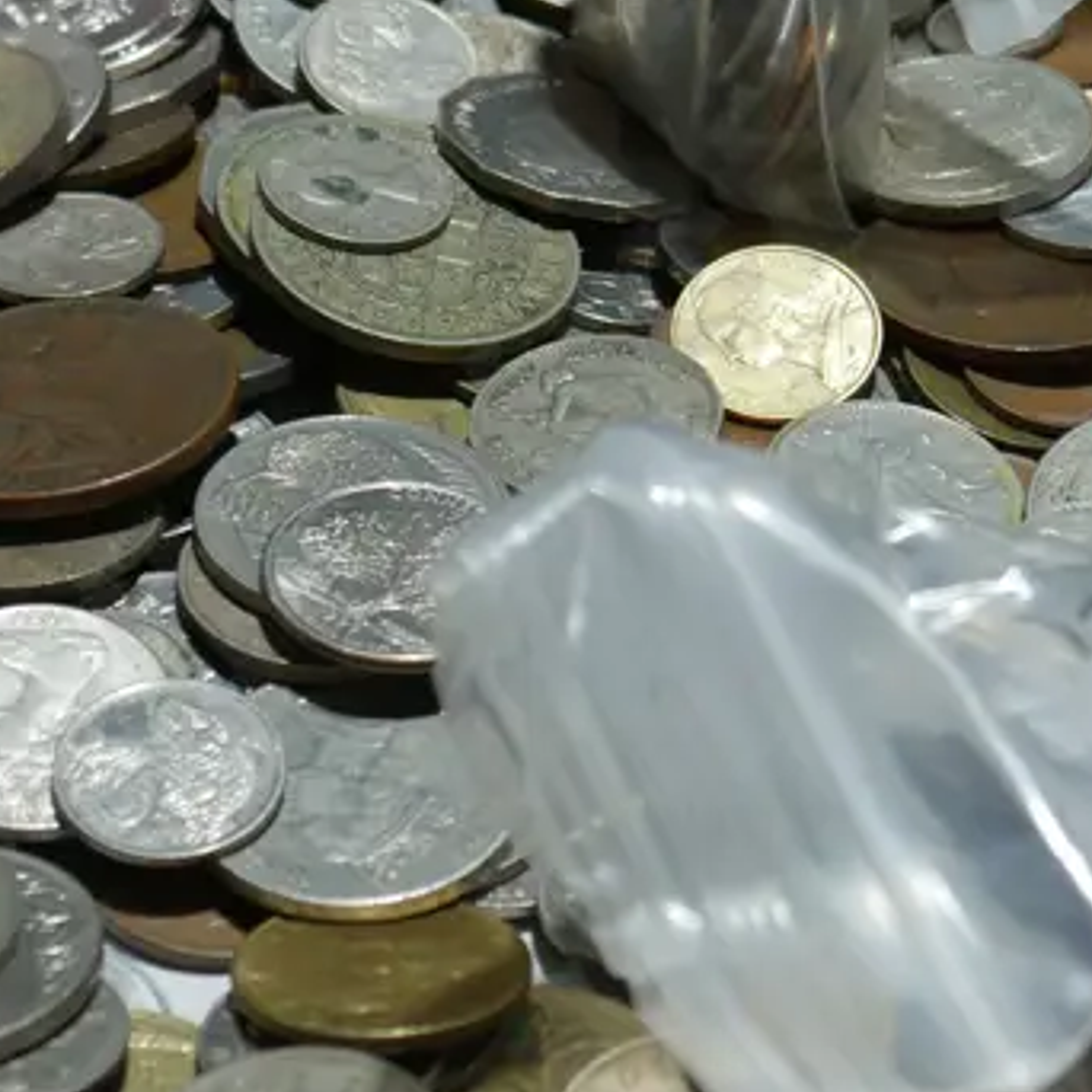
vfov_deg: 16.4
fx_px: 3783
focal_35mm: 106
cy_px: 359
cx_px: 578
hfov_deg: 16.4
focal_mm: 20
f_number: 4.5
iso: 200
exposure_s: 1/80
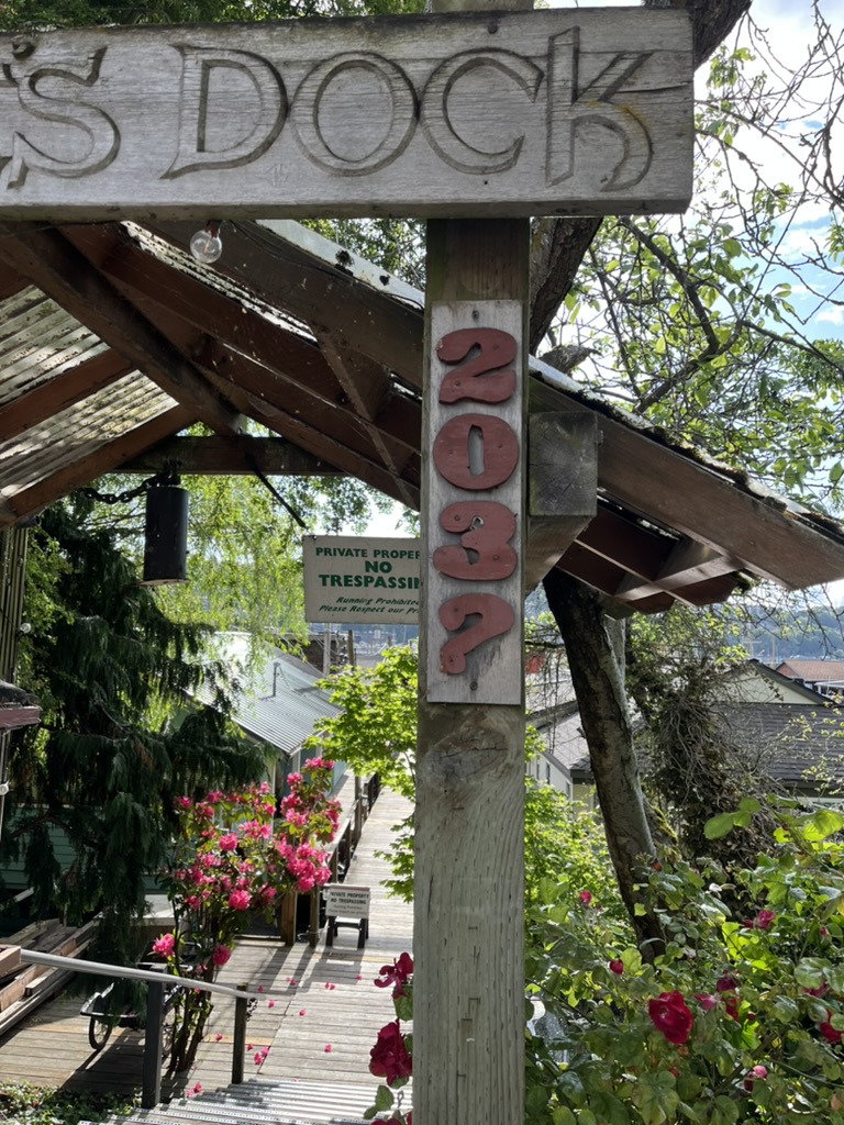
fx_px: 845
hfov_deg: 53.1
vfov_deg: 67.3
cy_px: 562
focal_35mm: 26
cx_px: 422
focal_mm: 5.1
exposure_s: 1/913
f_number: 1.6
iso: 50
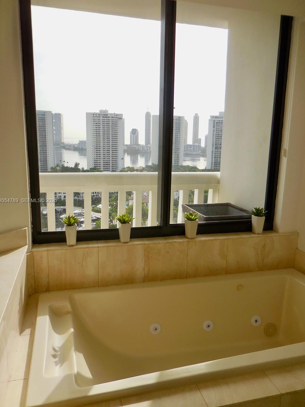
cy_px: 201
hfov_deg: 53.0
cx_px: 151
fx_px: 306
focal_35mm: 26
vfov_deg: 67.3
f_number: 3.3
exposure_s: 1/640
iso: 125
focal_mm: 4.5
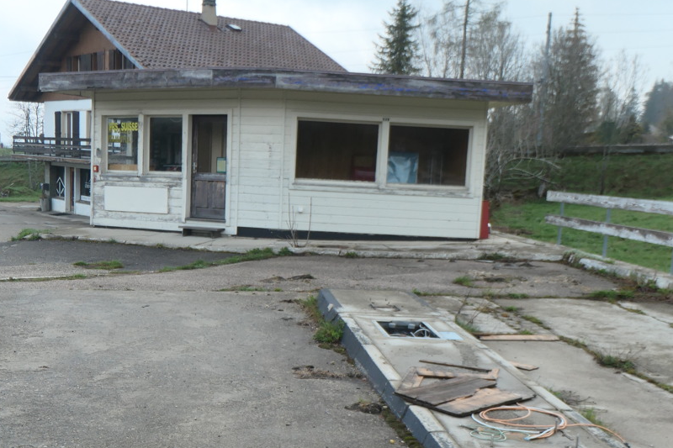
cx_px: 256
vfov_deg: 29.6
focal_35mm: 45
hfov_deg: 43.3
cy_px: 307
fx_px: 841
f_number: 3.3
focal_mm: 8.8
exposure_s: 1/640
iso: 200
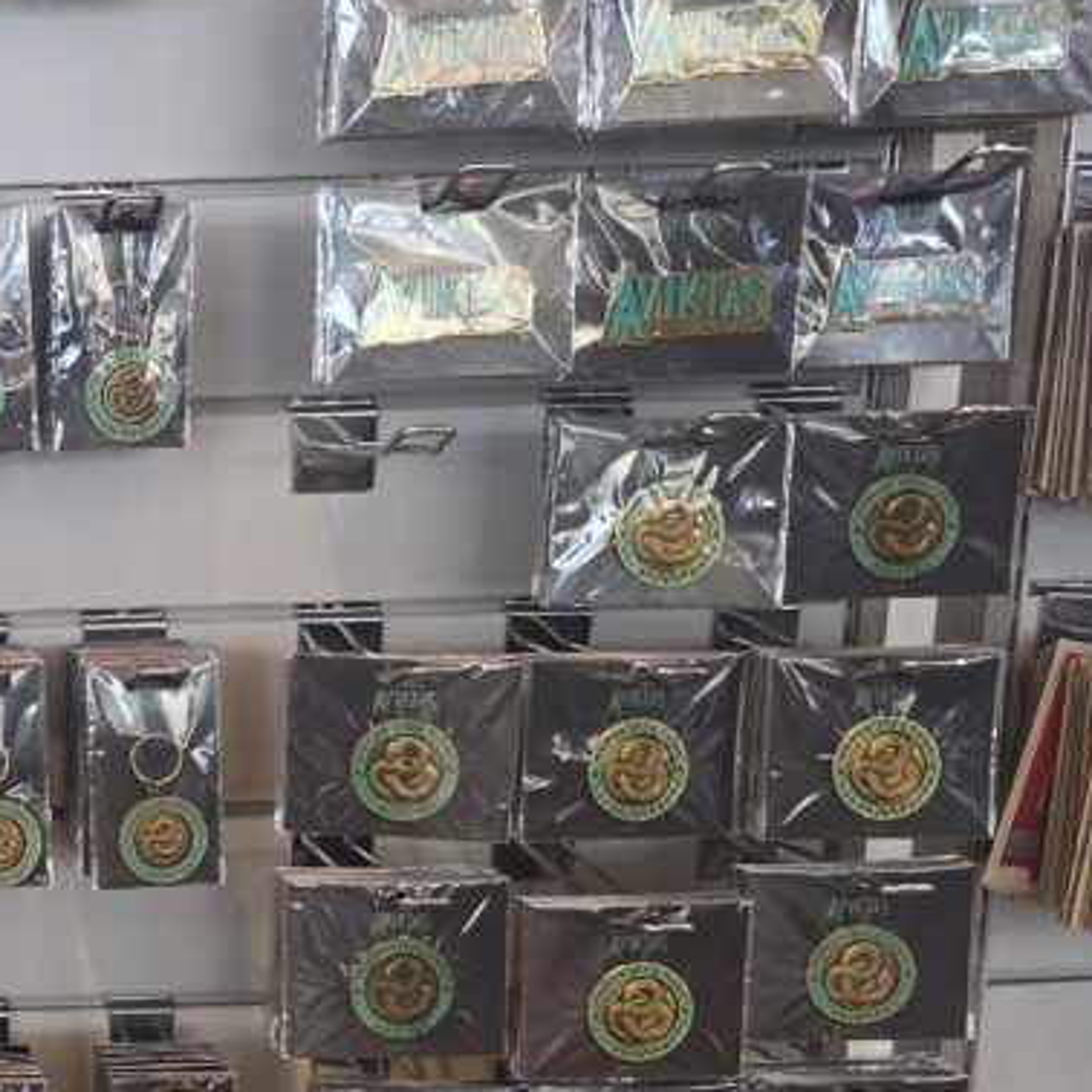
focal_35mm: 55
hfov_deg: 27.8
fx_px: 1963
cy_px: 728
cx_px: -165
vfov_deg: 30.9
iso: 160
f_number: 1.7
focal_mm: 6.3
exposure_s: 1/100
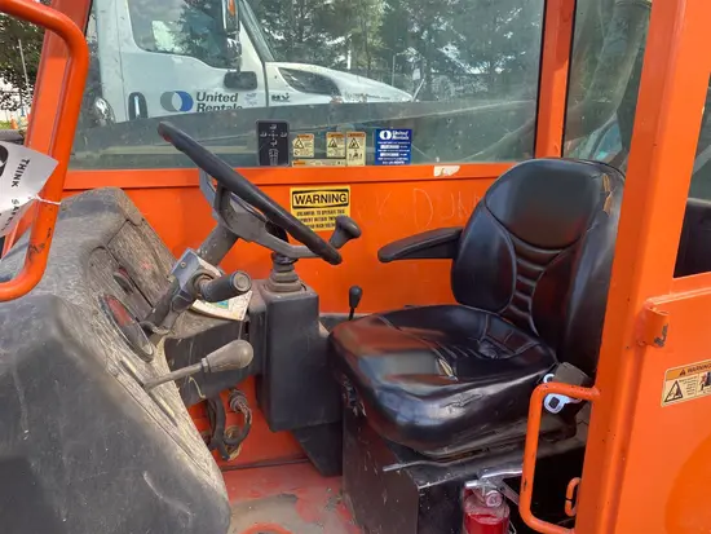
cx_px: 356
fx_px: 534
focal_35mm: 26
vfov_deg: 53.1
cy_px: 267
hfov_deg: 67.3
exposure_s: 1/166
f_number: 1.8
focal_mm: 4.25
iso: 32
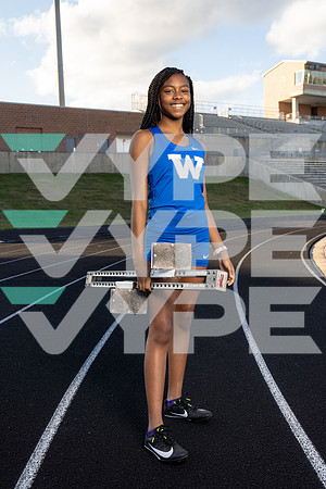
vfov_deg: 49.6
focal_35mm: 39
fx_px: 530
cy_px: 244
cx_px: 163
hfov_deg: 34.2
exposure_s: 1/250
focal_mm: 39
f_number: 8
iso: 320
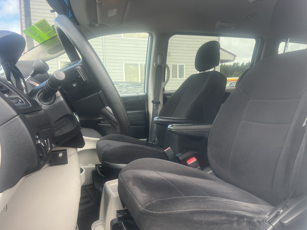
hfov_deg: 61.5
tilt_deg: -7.4
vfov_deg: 48.2
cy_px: 126
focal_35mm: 29
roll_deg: +1.2
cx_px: 169
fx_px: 257
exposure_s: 1/231
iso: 40
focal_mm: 5.7
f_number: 1.5
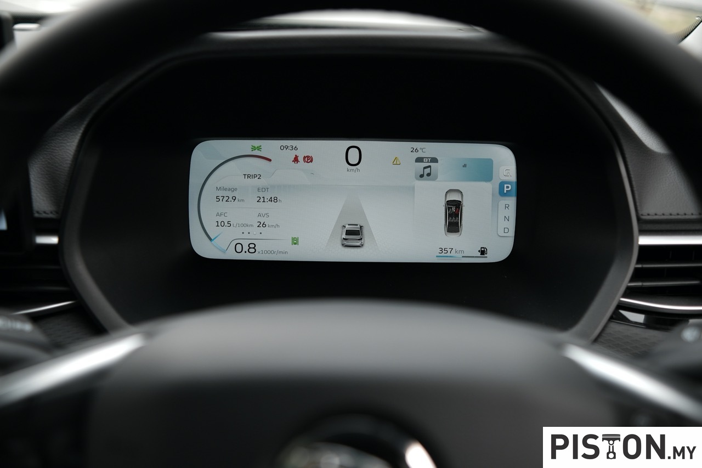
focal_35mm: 35
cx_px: 351
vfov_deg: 37.8
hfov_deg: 54.4
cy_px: 234
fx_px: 682
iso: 125
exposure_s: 1/160
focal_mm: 23
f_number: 2.2
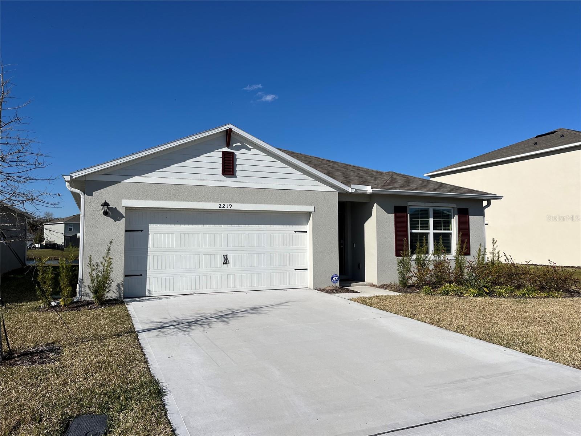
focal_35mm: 26
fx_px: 436
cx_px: 290
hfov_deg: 67.3
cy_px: 218
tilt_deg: +2.8
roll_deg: +0.5
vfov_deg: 53.1
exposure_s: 1/8403
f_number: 1.6
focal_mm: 5.1
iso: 50
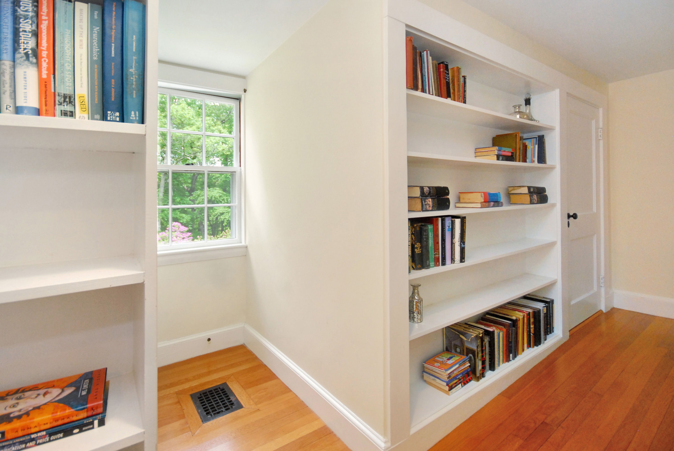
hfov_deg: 100.3
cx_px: 337
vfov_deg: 77.5
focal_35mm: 15
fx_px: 281
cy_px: 226
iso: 800
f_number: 5.6
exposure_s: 1/30
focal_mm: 10
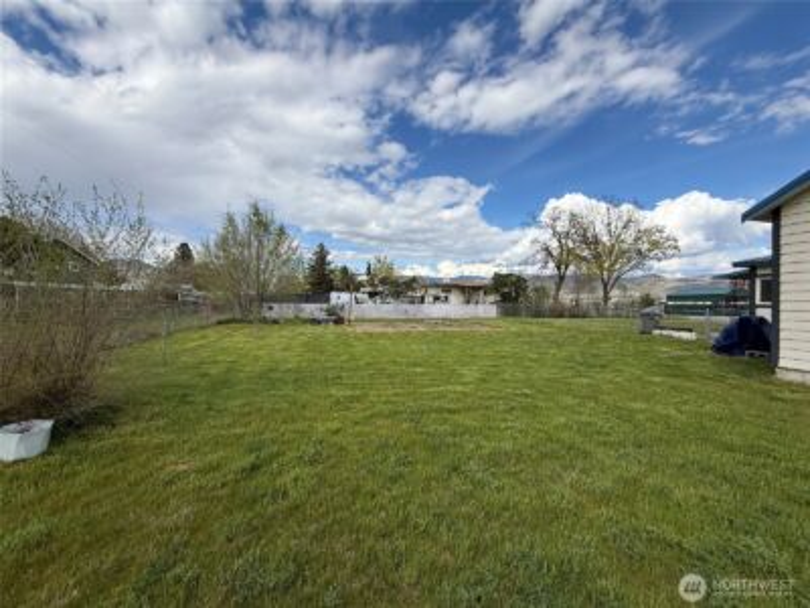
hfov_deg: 102.1
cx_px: 405
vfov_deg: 85.7
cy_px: 304
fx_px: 328
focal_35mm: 14
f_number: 2.2
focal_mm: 2.22
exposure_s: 1/2237
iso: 50
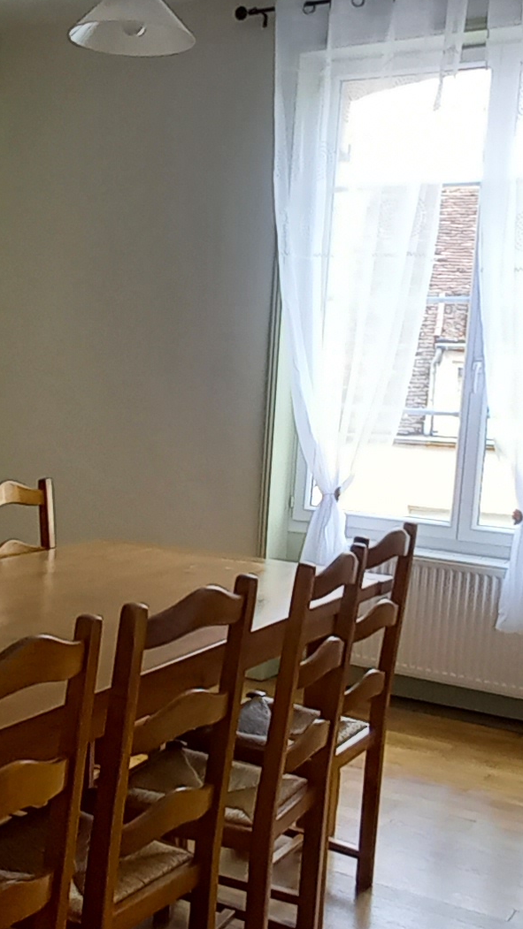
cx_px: 108
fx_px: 1085
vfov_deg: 46.4
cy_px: 504
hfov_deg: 26.6
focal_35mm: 44
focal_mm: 1.42
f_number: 2.2
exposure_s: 1/50
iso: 100
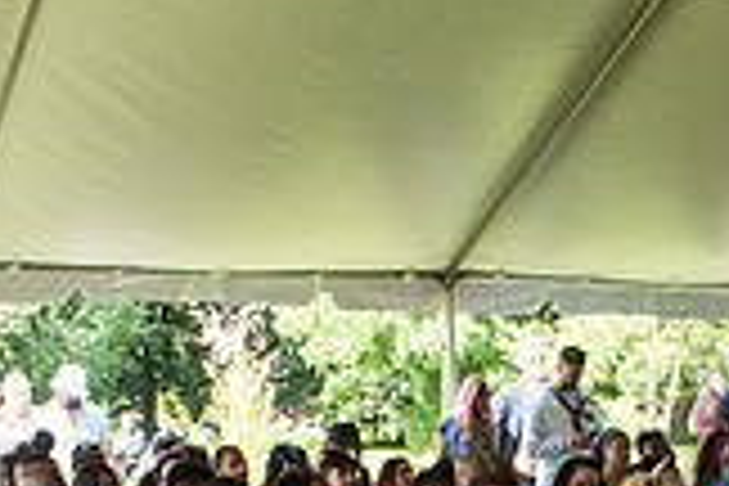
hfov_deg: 18.6
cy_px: 914
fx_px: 2207
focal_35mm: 109
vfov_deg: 11.5
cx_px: 572
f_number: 8
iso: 2500
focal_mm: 27
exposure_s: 1/800
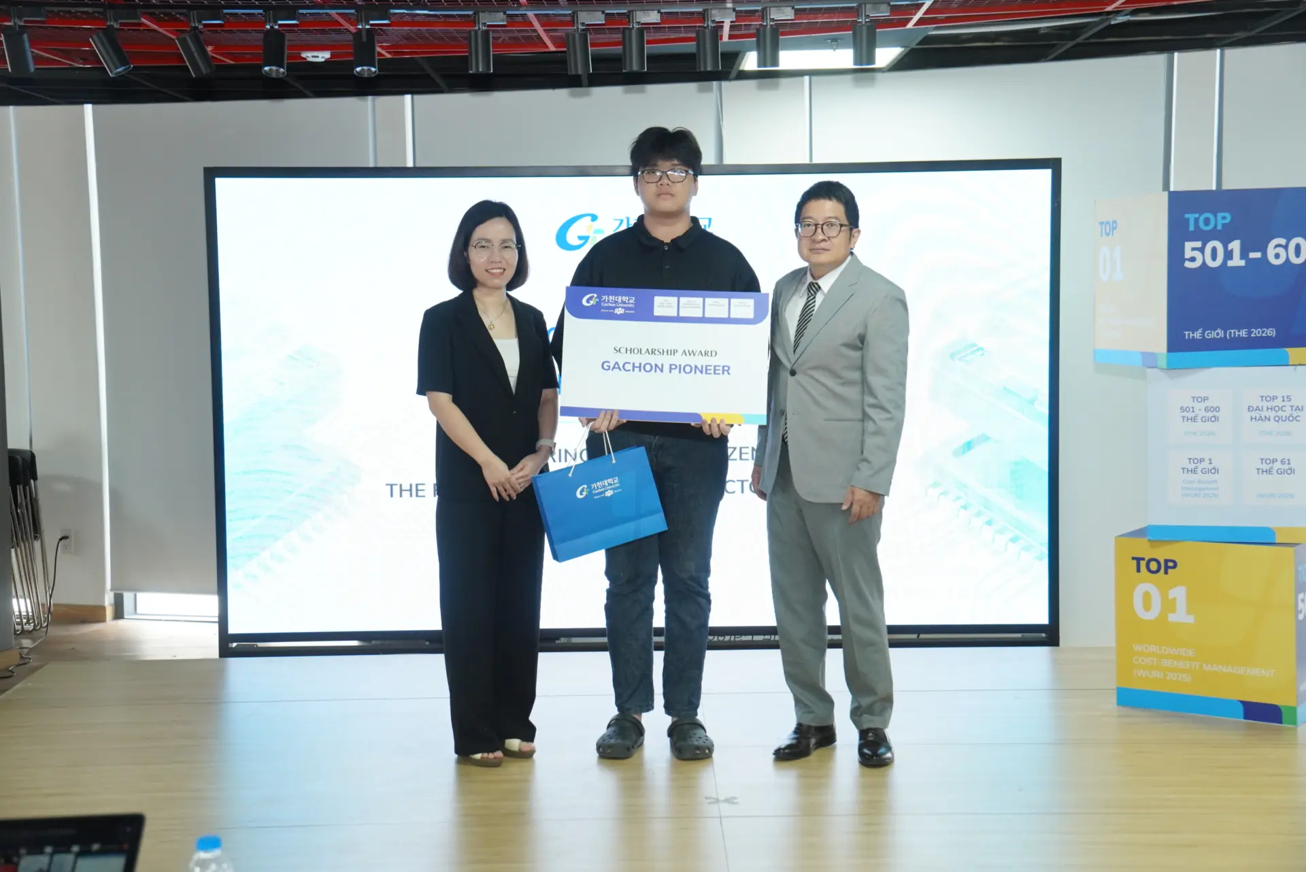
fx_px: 1905
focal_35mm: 52
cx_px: 653
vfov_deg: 25.8
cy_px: 436
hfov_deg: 37.8
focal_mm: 35
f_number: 3.5
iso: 1000
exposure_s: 1/160
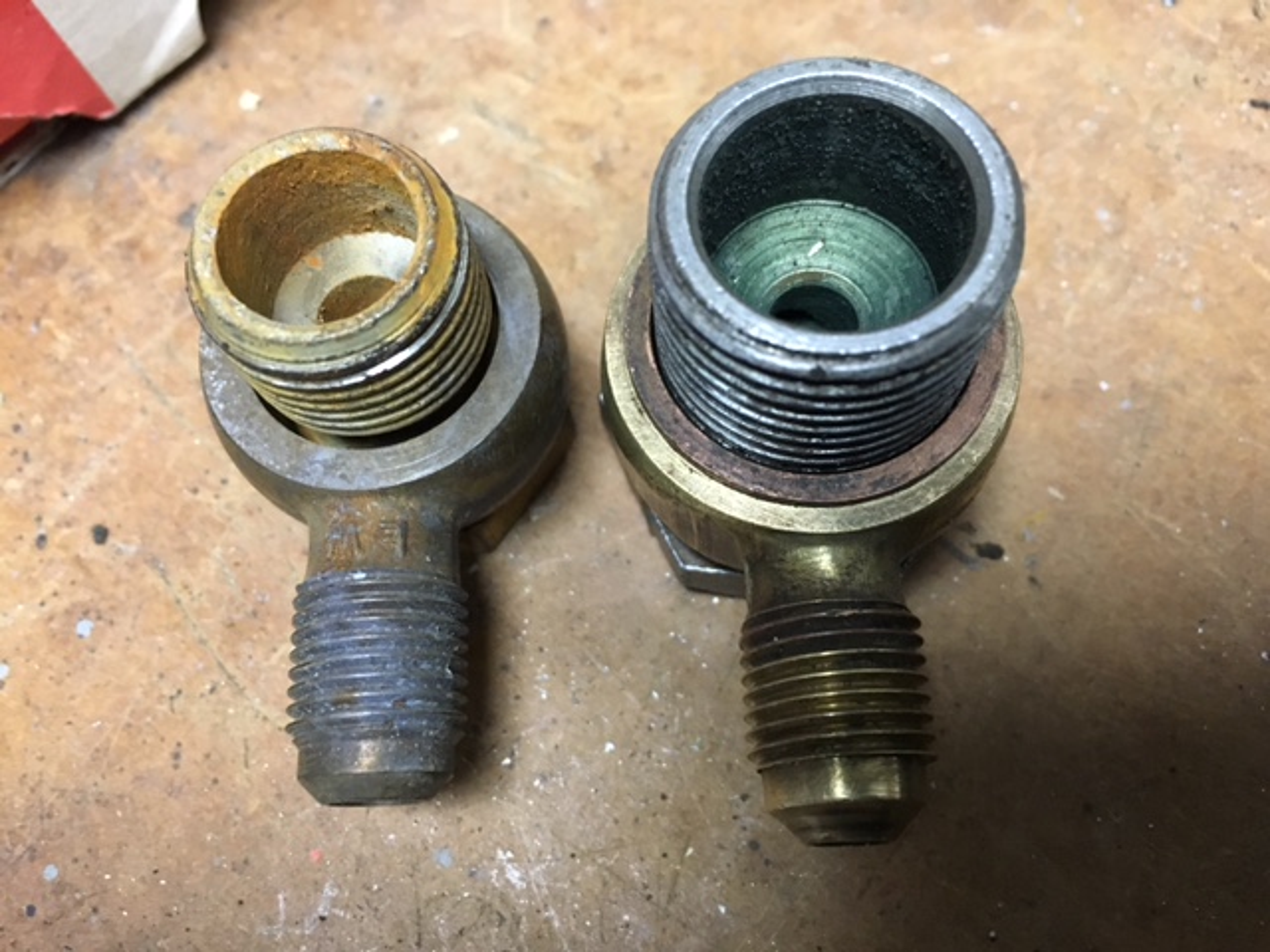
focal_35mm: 29
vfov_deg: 48.2
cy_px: 476
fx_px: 1064
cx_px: 635
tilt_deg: -70.2
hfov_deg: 61.7
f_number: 2.2
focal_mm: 4.15
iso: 200
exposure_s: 1/25
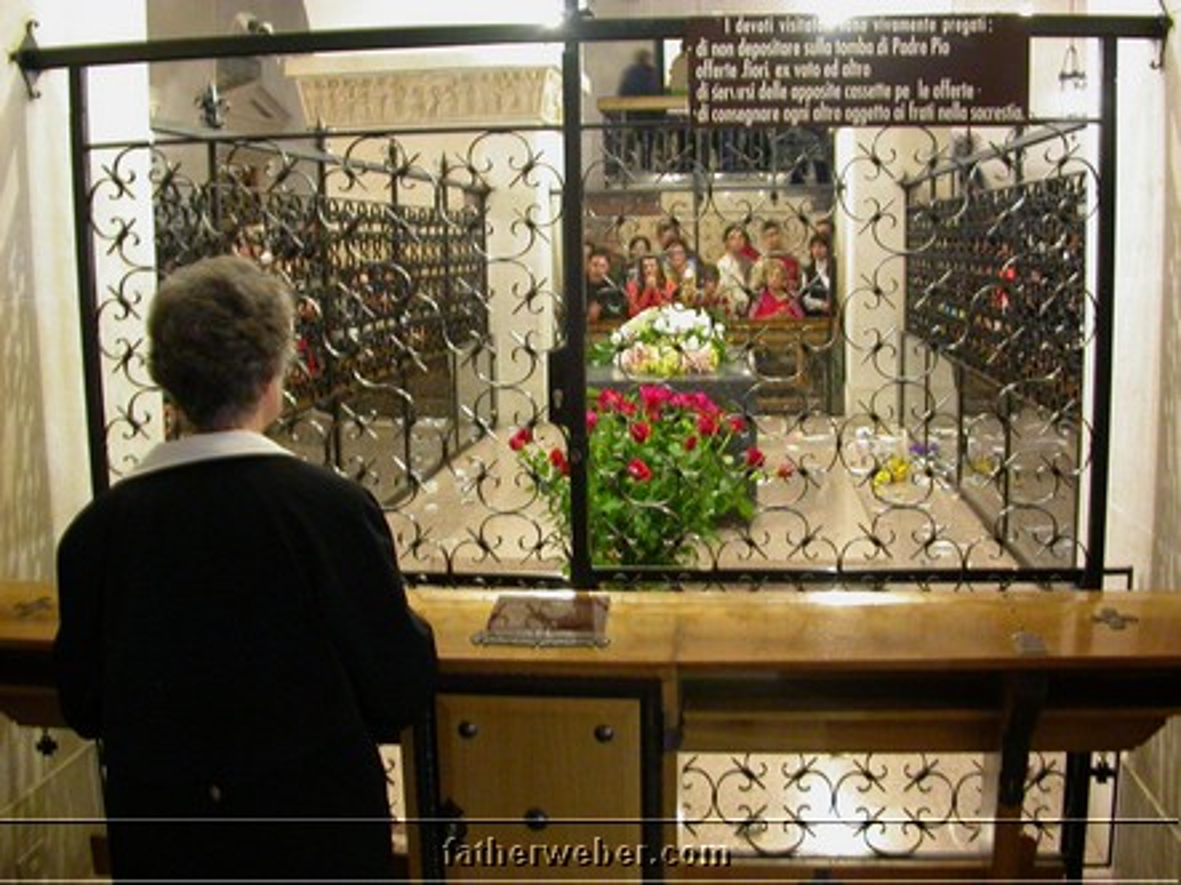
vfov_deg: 37.7
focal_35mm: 38
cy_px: 442
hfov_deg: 49.0
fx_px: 1296
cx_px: 590
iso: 400
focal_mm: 7.85
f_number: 2.6
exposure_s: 1/3
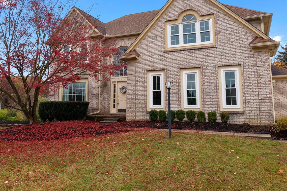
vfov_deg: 25.0
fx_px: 431
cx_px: 137
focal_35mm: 54
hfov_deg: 36.9
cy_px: 75
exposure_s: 1/200
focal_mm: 30
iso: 320
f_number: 9
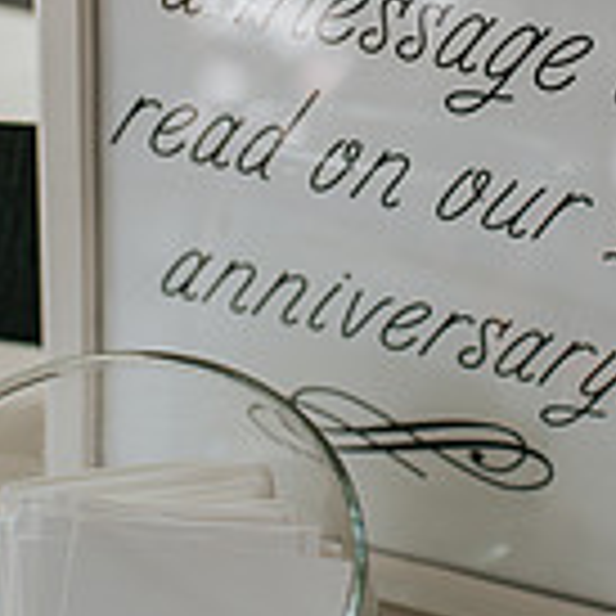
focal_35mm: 98
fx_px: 1973
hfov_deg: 17.6
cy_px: 22
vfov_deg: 17.4
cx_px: 477
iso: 125
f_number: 2.8
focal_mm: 35
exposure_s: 1/125
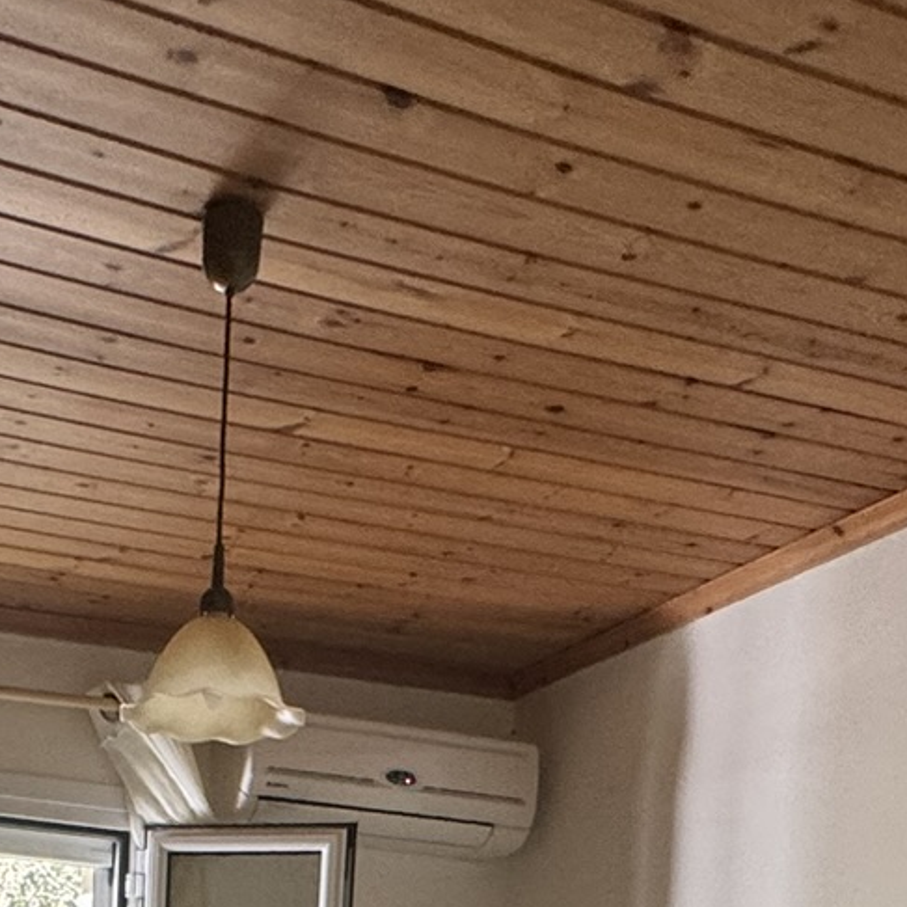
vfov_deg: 26.0
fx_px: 1541
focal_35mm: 52
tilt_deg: -4.1
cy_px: 1289
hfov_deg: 31.7
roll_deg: -1.6
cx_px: 149
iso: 200
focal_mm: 2.22
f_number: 2.2
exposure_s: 1/99
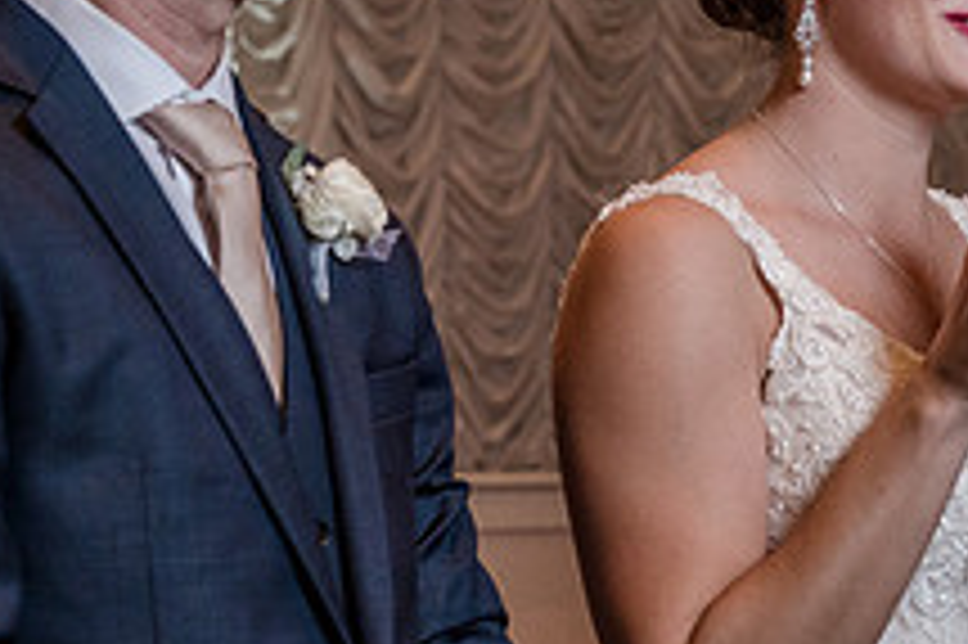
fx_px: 3815
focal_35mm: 142
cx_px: 764
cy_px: 398
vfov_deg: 9.6
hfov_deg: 14.4
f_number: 4
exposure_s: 1/100
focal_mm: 45
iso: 2000
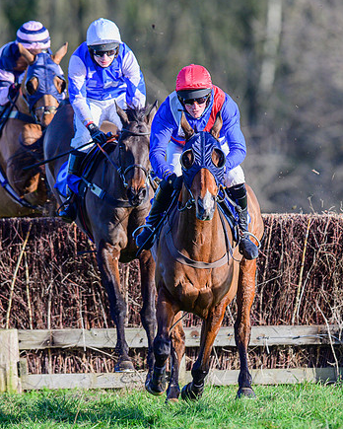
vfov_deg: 2.6
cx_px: 186
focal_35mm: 741
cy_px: 184
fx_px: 9403
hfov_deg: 2.1
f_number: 5
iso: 400
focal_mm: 400
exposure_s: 1/2000
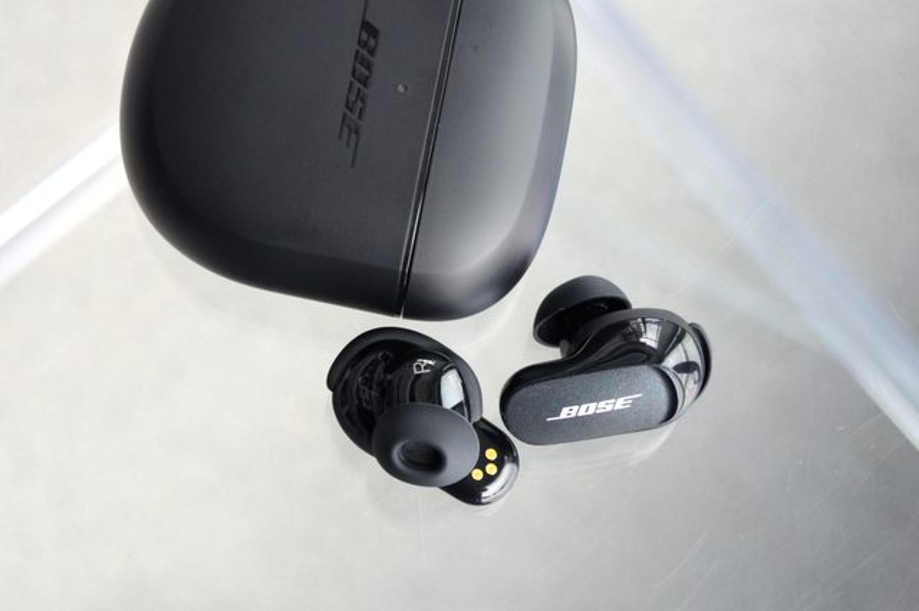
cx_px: 460
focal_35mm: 48
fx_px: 1225
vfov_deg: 28.0
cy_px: 306
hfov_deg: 41.1
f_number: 5
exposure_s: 1/100
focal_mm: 32
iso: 400
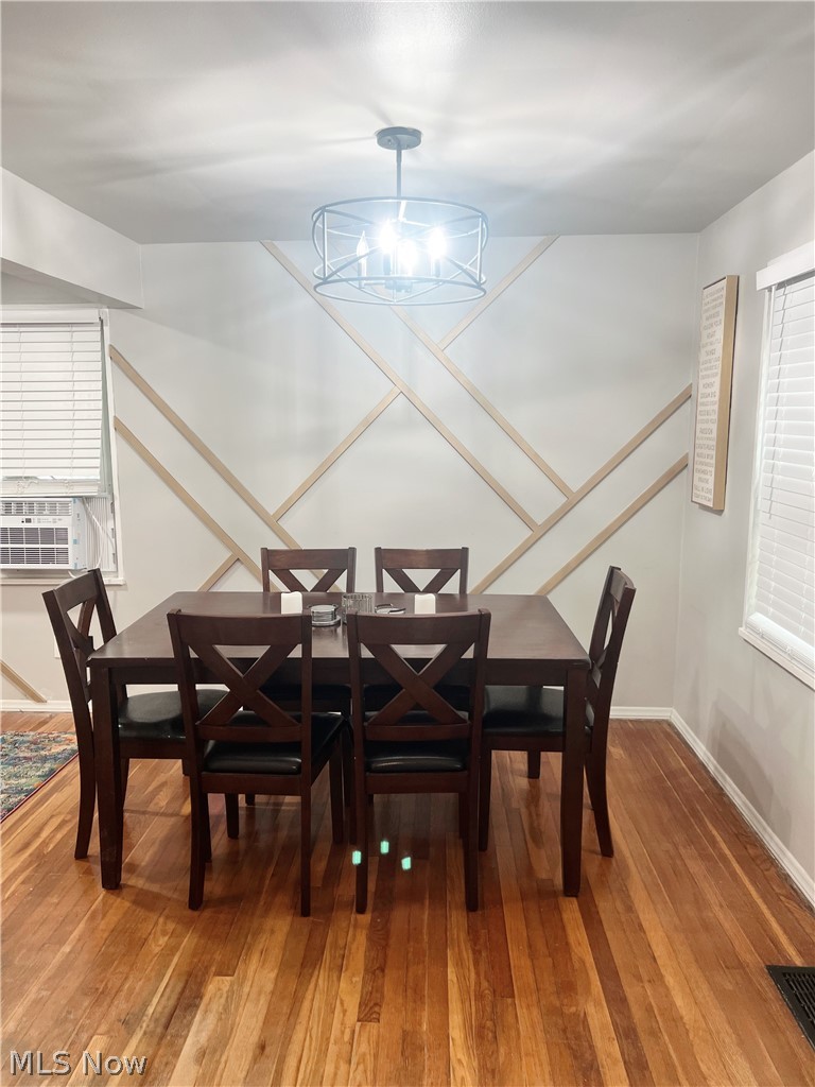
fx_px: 816
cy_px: 544
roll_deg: +0.1
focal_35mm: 26
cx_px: 408
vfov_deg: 67.3
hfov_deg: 53.1
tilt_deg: -8.9
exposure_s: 1/60
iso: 80
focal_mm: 5.7
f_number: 1.5
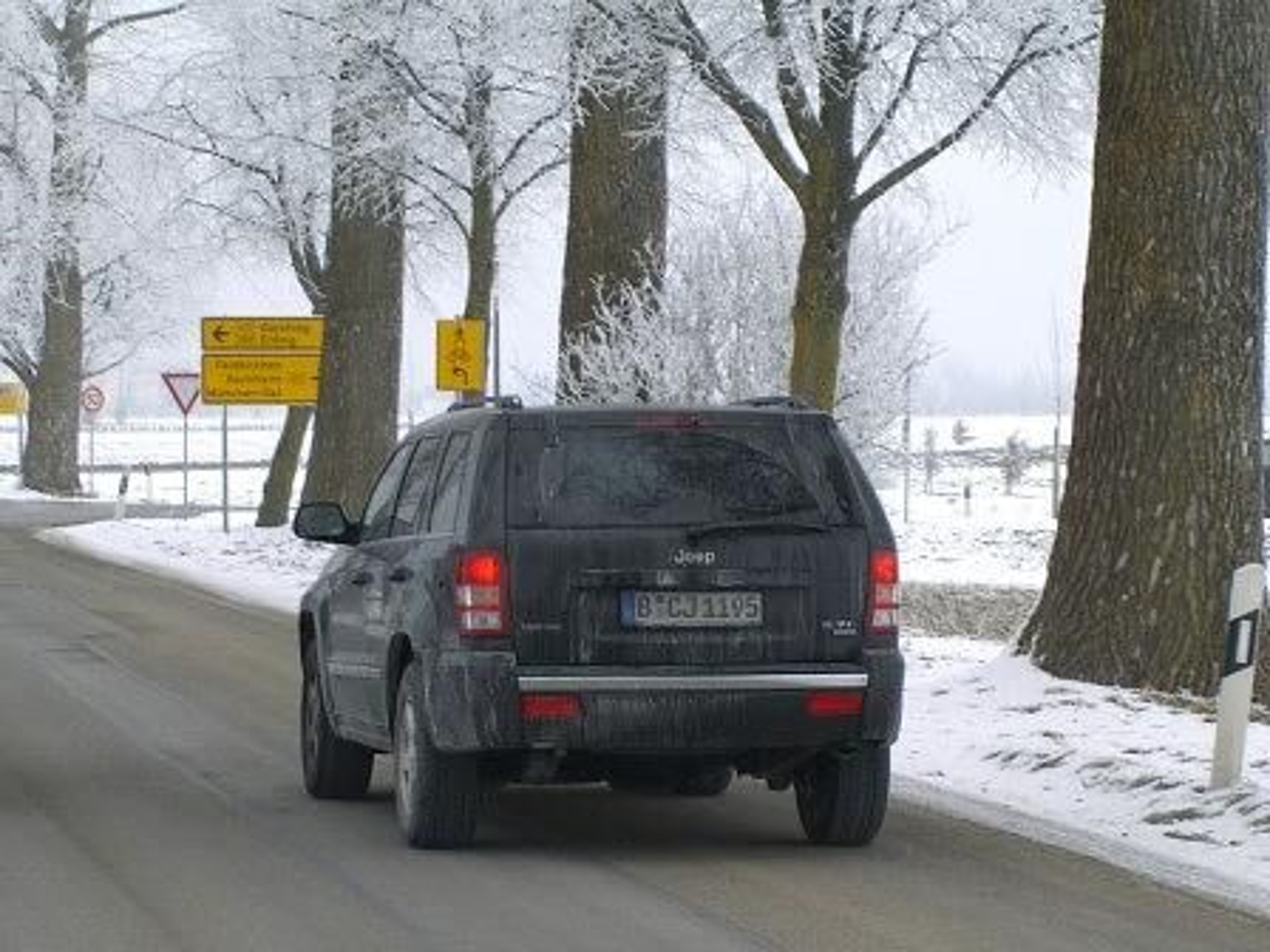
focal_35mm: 114
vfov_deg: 13.0
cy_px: 476
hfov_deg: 17.3
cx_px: 635
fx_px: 4182
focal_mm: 23.7
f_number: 5.1
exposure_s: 1/125
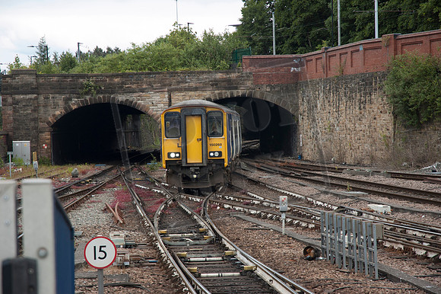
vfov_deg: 13.0
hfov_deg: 19.5
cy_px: 147
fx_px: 1285
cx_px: 220
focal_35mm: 105
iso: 400
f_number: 5
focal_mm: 70
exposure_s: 1/400
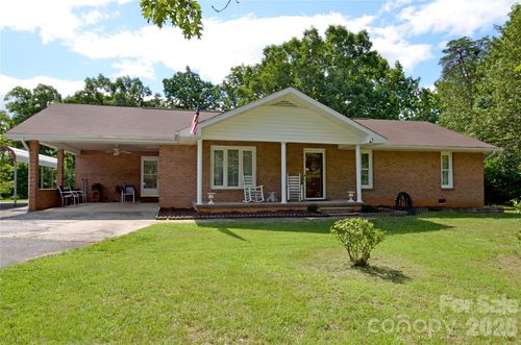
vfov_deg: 55.9
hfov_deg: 77.4
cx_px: 260
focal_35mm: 22
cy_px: 172
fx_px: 325
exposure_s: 1/250
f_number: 8
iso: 100
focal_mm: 15
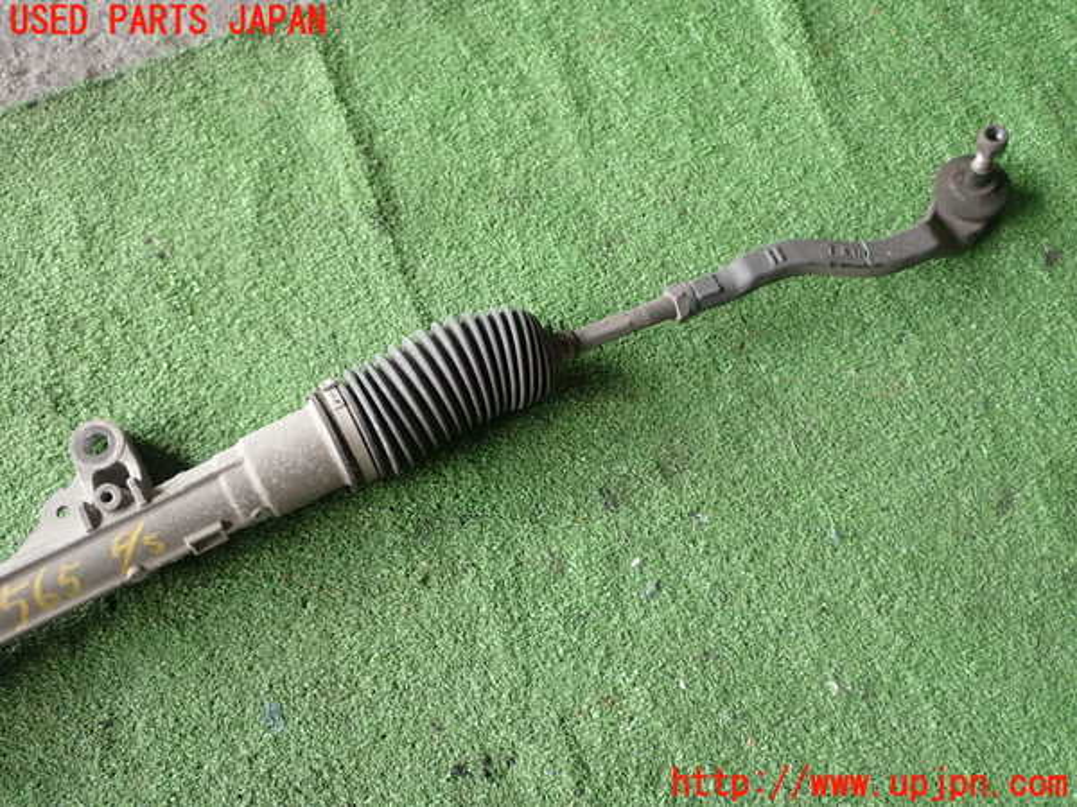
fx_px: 1182
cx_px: 538
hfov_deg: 49.0
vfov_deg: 37.7
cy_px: 404
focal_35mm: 38
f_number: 2.7
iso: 125
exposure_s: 1/80
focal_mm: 6.83
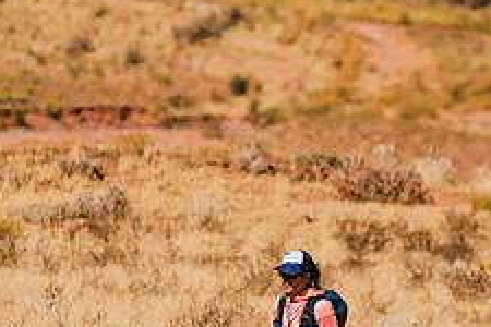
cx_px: 445
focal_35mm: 978
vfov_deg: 1.4
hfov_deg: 2.1
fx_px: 13338
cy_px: 219
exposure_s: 1/1600
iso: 160
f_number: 6.3
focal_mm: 379
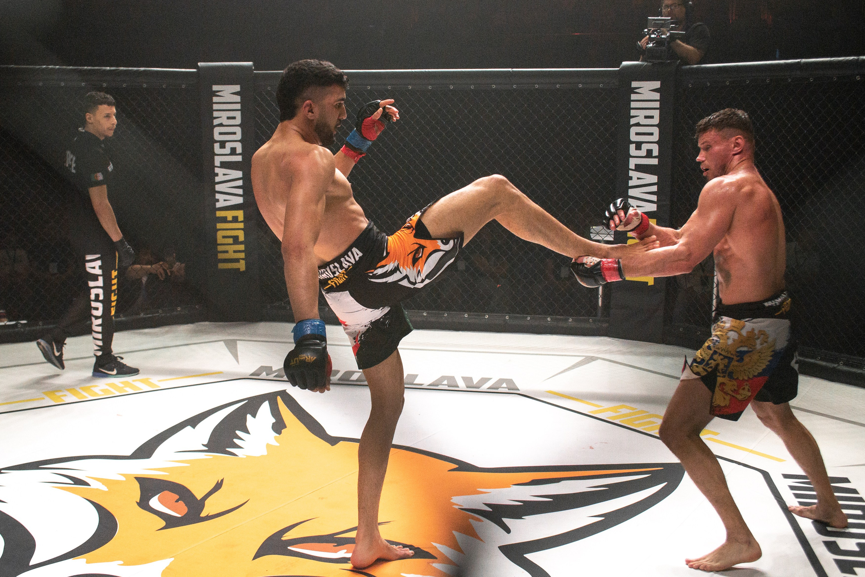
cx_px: 360
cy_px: 268
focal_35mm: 47
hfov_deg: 41.9
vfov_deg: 28.7
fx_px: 1125
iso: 2000
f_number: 4
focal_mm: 38
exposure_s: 1/4000
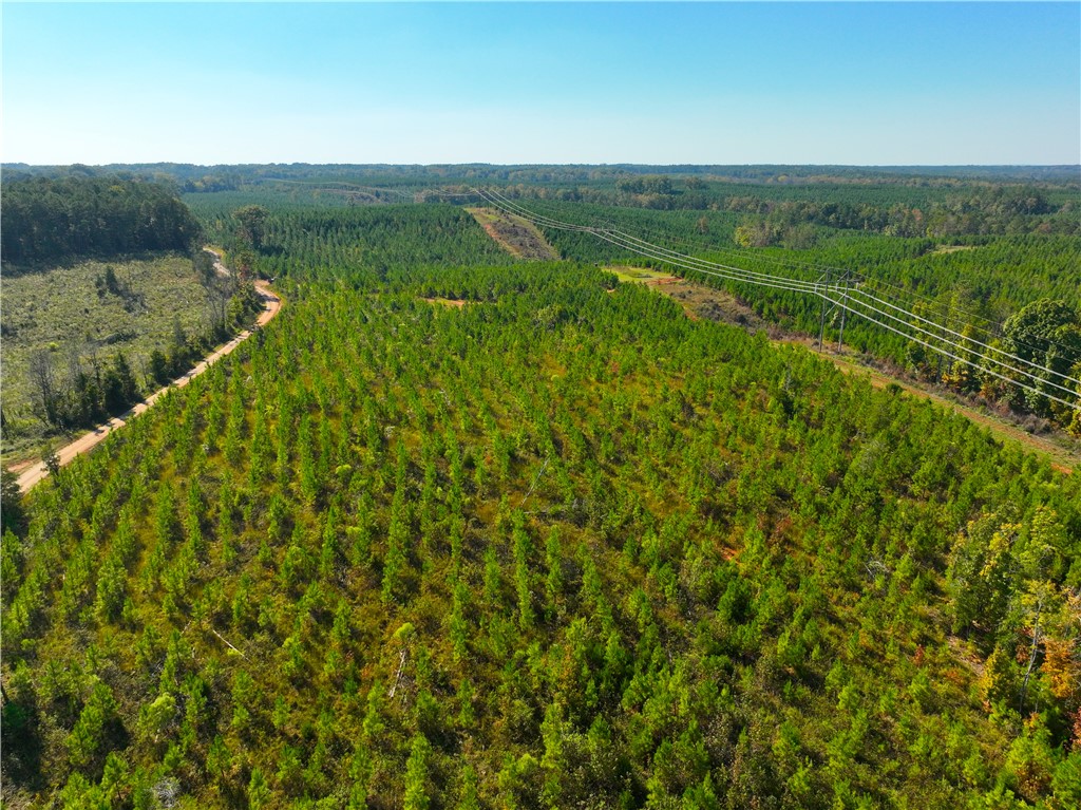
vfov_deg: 56.8
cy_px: 405
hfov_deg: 71.6
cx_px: 540
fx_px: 749
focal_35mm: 24
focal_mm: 12.29
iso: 190
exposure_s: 1/400
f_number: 2.8
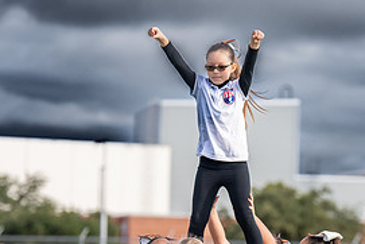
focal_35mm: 287
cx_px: 223
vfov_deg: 4.8
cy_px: 264
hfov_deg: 7.2
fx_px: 2911
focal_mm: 124
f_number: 2.8
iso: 250
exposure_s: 1/2500
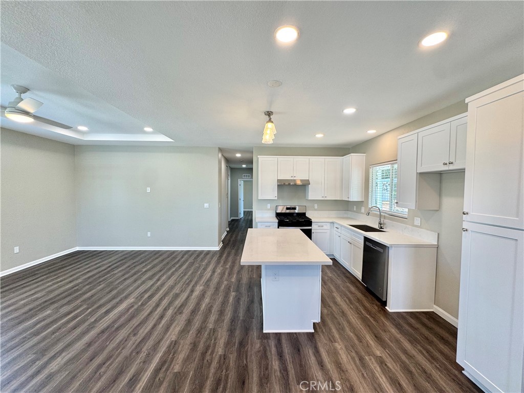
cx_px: 262
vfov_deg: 85.7
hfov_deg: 102.1
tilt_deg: -2.5
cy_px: 196
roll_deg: -0.8
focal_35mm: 14
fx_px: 212
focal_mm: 2.22
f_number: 2.2
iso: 80
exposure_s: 1/120
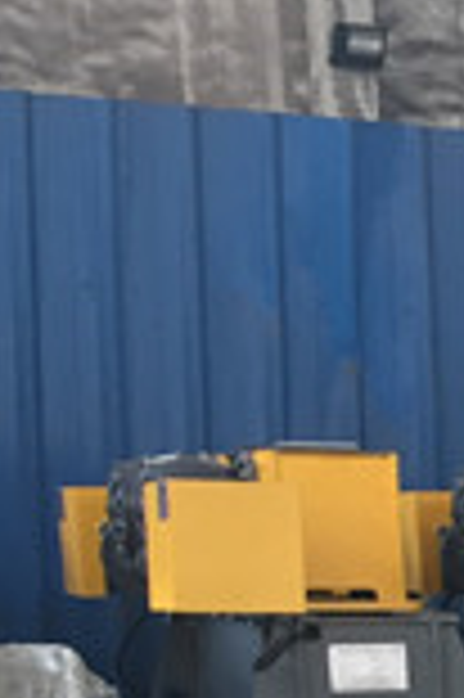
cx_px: 1536
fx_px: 2635
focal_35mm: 136
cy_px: 943
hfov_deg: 8.1
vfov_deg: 14.4
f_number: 2.2
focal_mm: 4.15
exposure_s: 1/33
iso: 32
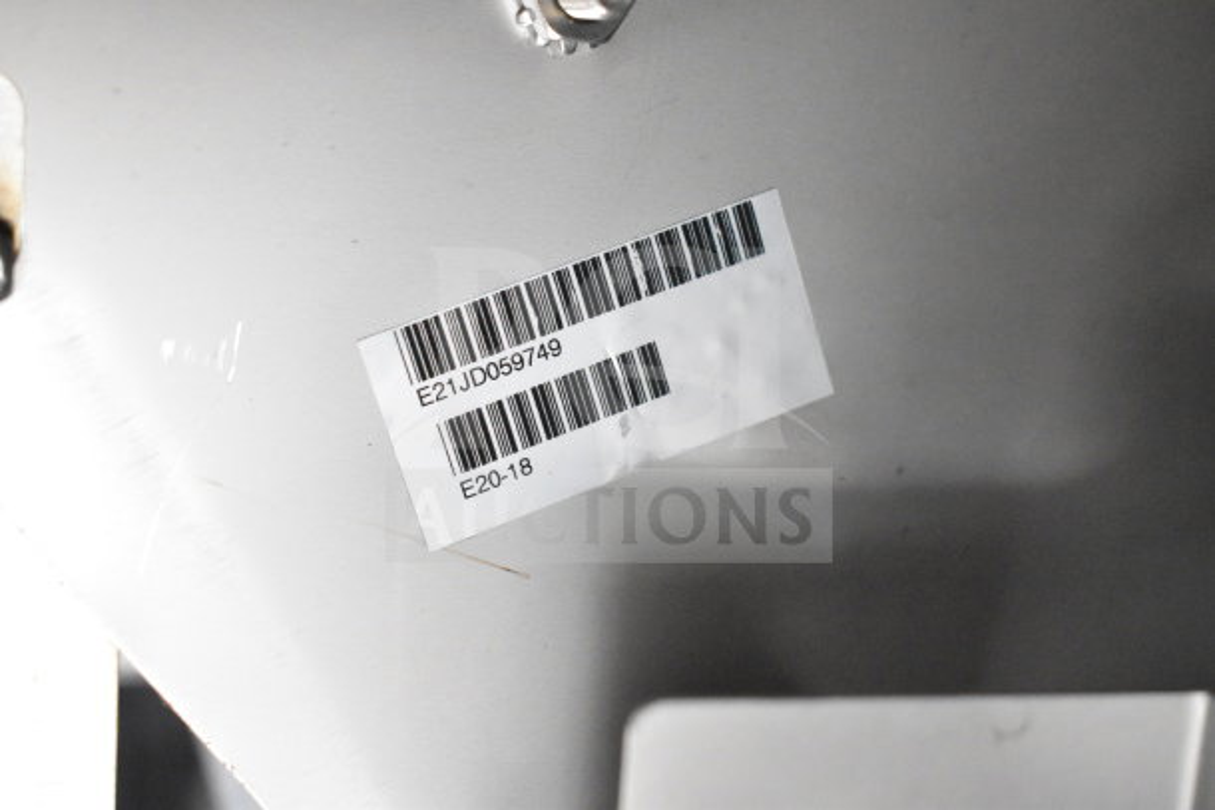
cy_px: 405
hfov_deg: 35.0
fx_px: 1924
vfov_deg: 23.8
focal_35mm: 57
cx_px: 608
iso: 10000
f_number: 4.8
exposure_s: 1/60
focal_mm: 38
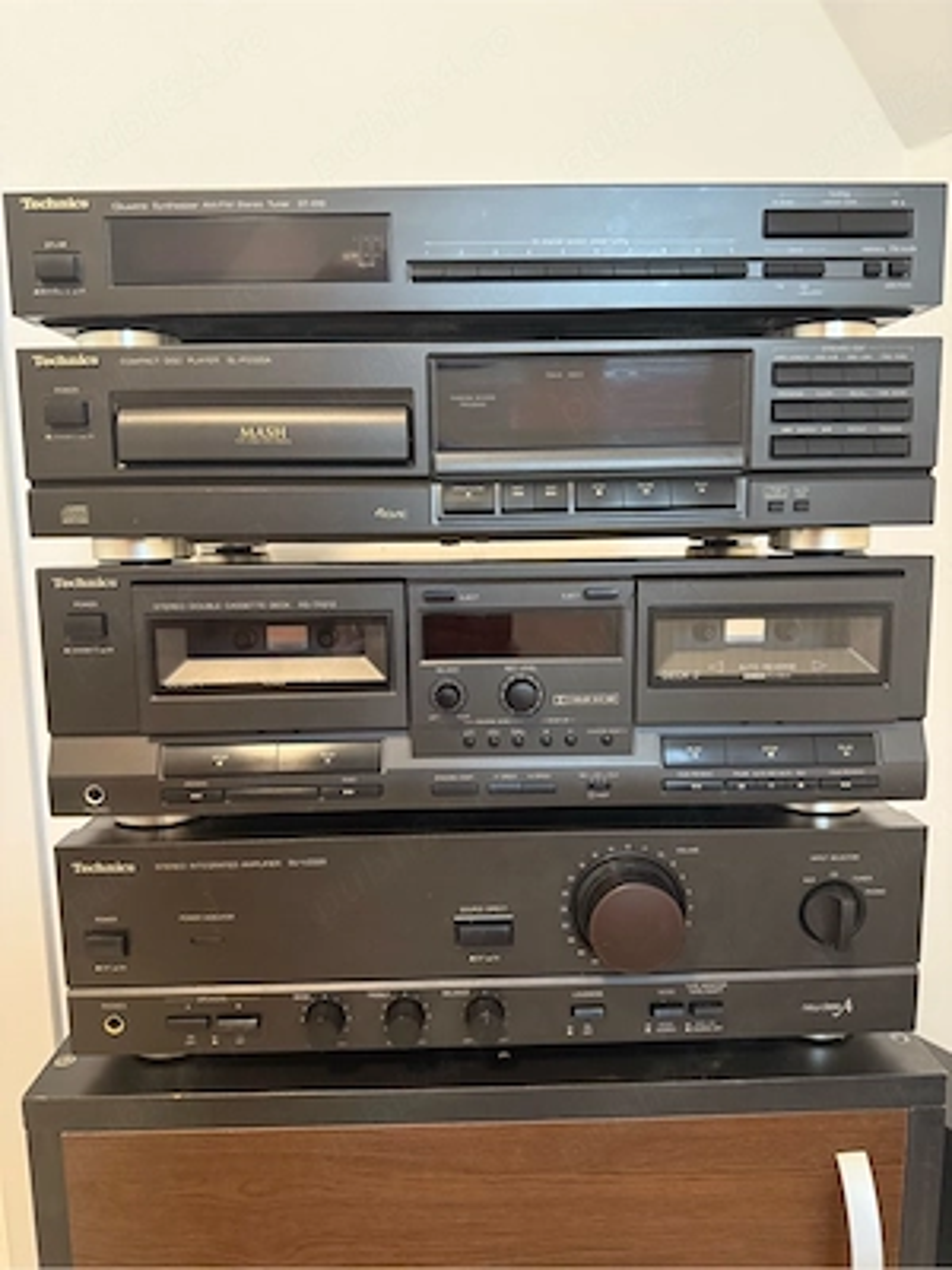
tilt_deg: -9.2
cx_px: 476
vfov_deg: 71.6
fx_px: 880
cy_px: 635
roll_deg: +0.7
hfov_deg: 56.8
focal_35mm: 24
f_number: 1.78
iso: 1000
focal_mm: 6.76
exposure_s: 1/33
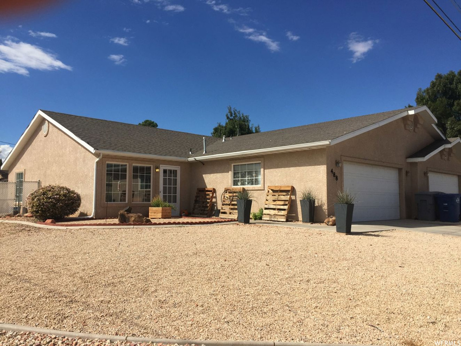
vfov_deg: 48.2
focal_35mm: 29
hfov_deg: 61.7
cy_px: 173
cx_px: 230
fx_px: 386
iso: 32
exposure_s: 1/3300
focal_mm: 4.15
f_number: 2.2
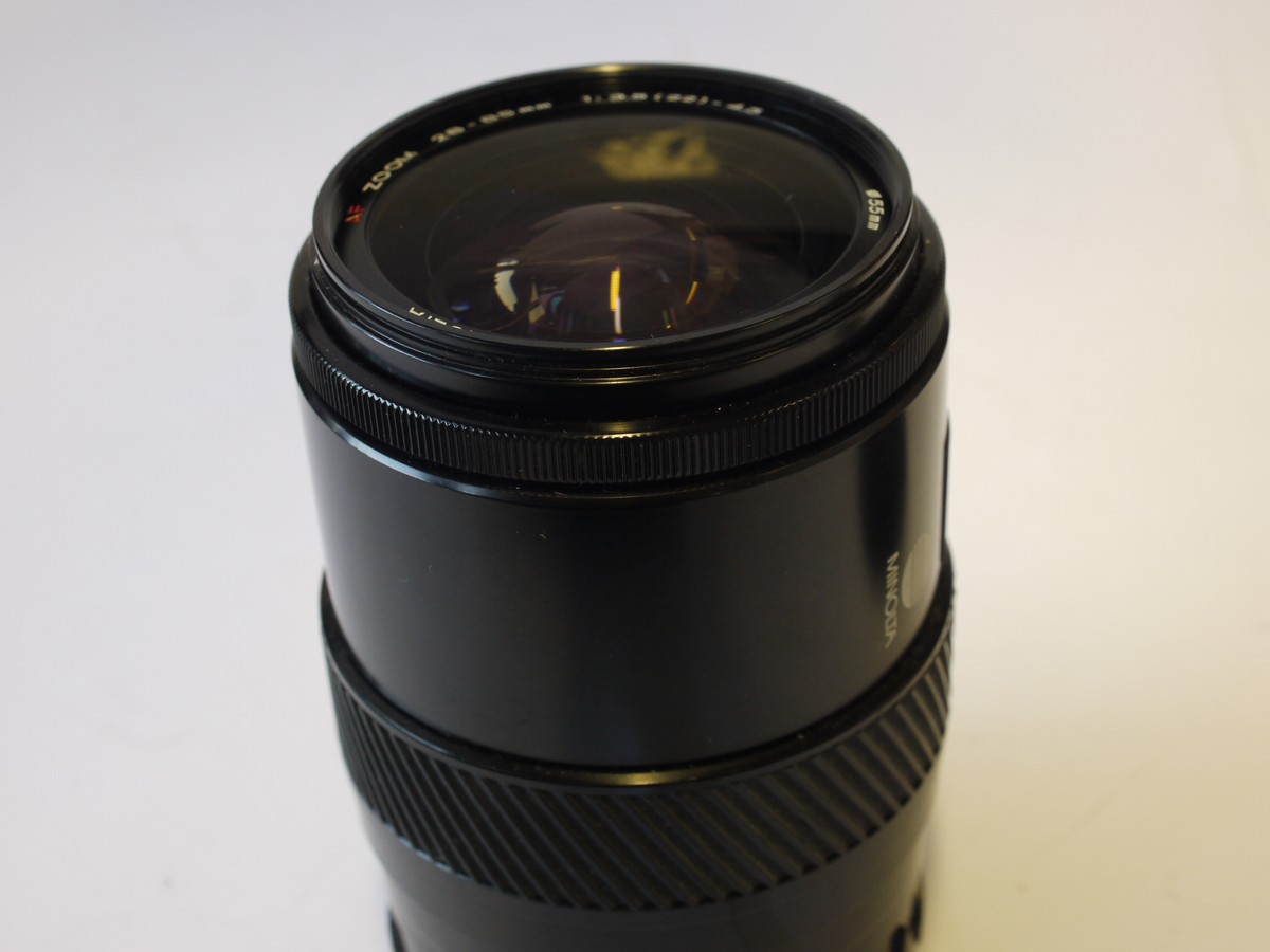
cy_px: 476
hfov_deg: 32.2
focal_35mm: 60
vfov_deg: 24.4
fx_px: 2201
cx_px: 635
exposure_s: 1/25
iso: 400
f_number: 8
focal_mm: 30
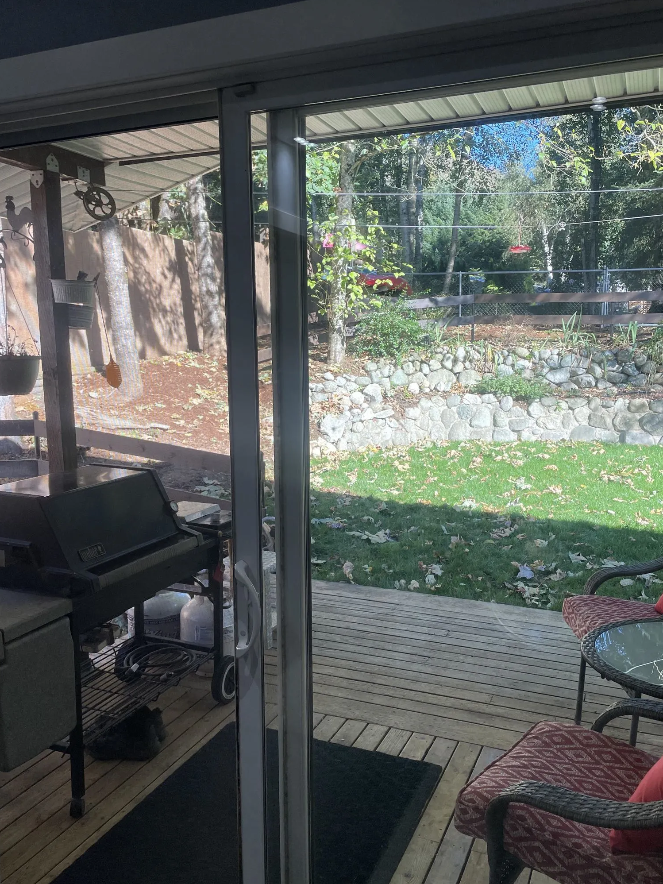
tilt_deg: -6.9
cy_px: 445
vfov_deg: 60.0
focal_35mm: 30
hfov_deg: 46.8
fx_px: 766
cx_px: 343
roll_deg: +1.4
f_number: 1.6
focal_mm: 4.2
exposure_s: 1/288
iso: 32
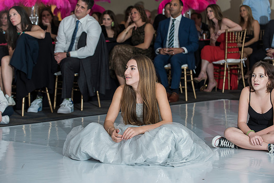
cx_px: 137
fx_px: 746
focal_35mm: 98
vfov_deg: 14.0
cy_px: 92
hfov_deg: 20.8
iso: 1000
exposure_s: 1/100
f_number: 4.5
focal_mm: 98
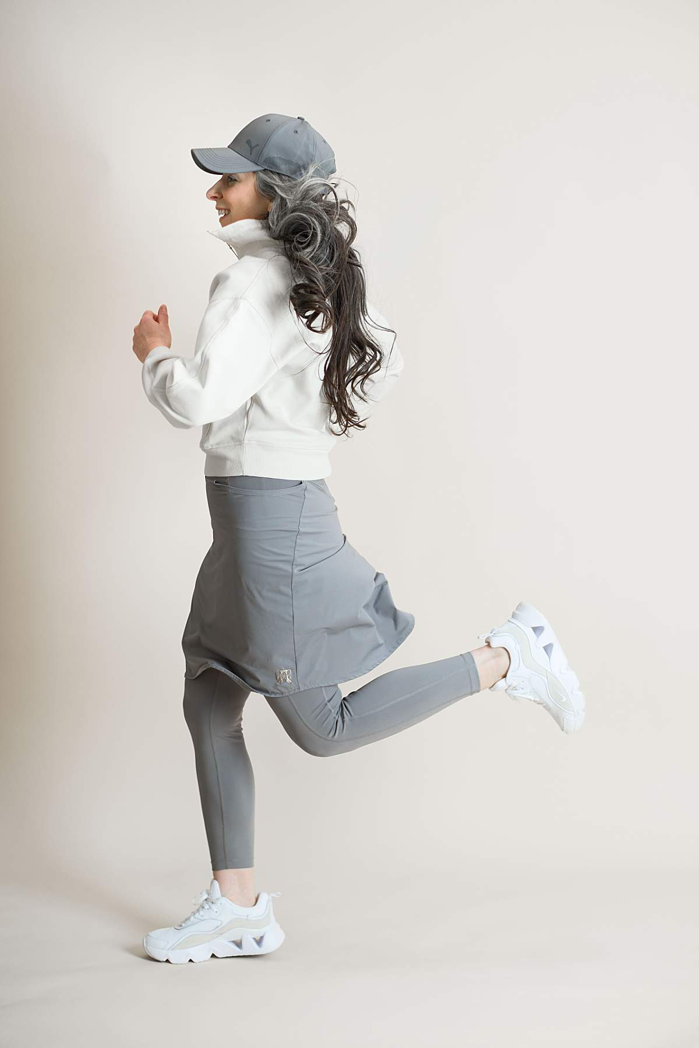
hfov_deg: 18.2
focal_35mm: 75
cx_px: 350
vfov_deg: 27.0
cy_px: 524
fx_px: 2183
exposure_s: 1/250
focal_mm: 50
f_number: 2
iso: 125
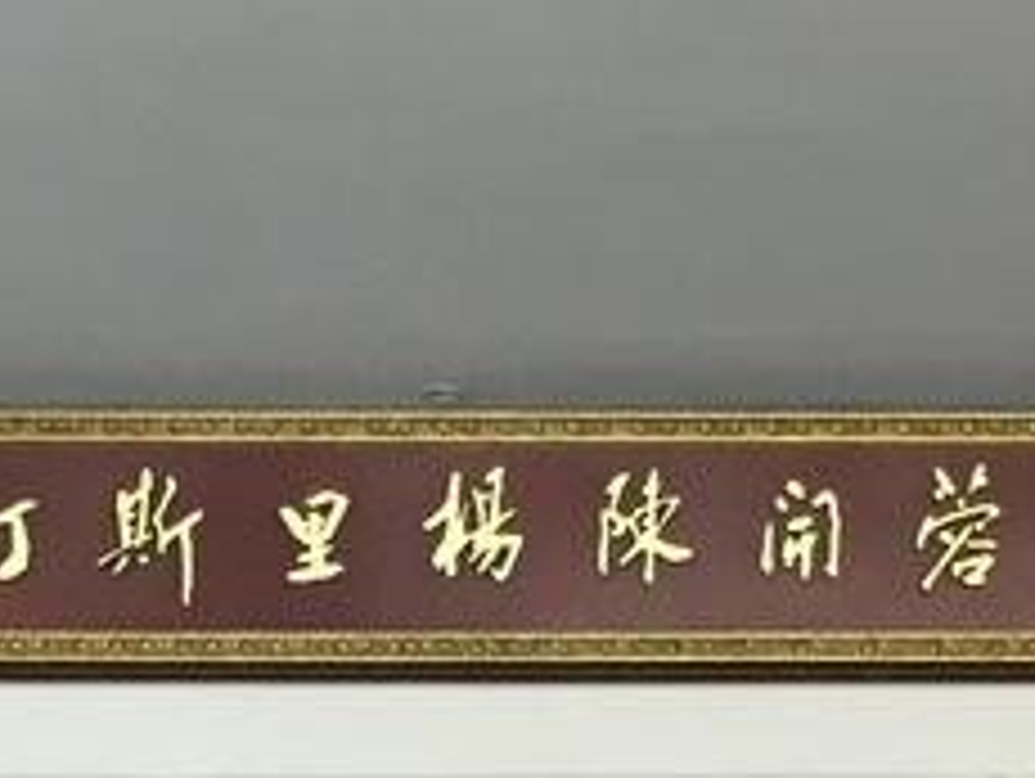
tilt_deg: -3.8
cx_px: 675
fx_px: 4520
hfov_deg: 13.0
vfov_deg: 9.4
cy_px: 1376
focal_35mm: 151
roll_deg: +0.7
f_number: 2.2
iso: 100
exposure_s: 1/17
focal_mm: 4.15
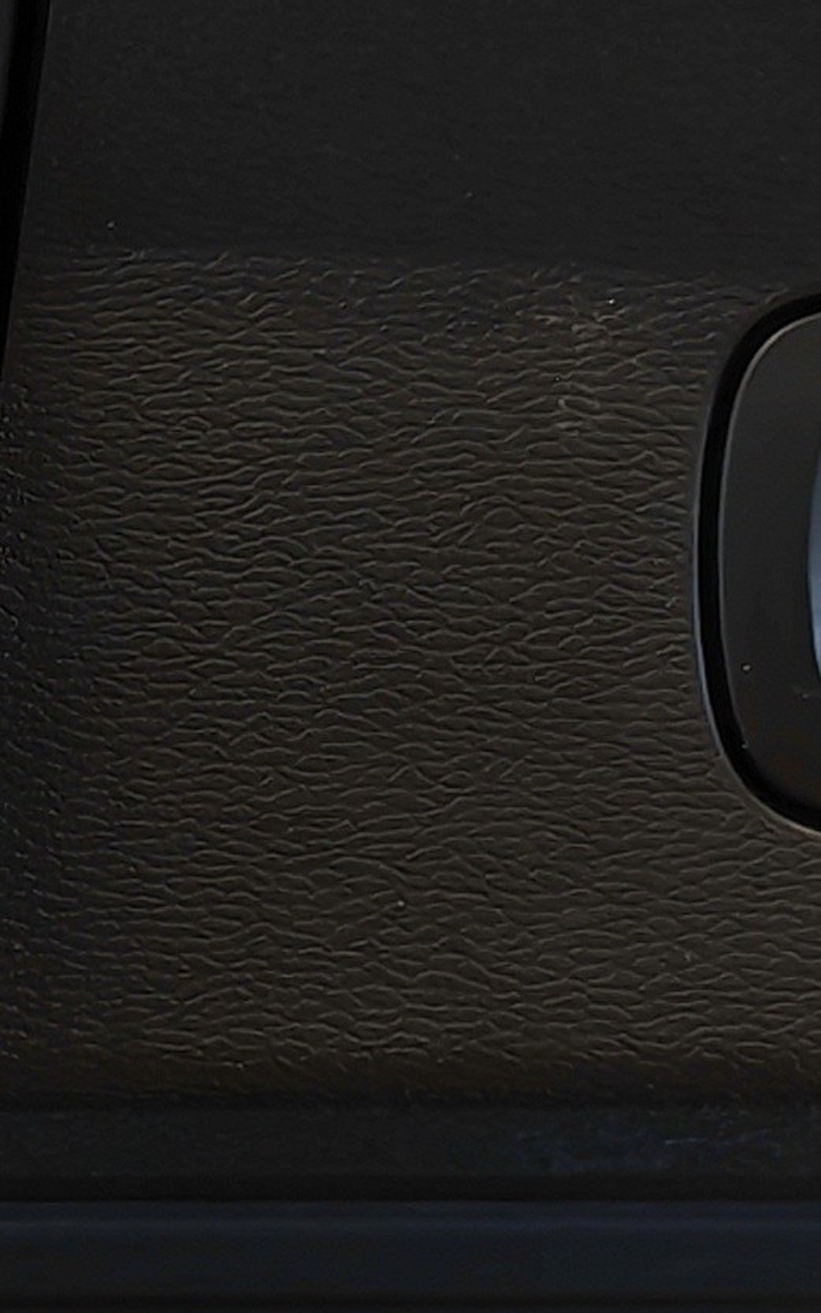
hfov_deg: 7.4
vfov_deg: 12.2
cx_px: -693
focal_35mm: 172
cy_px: 569
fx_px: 6154
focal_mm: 6.12
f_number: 1.9
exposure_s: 1/100
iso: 160
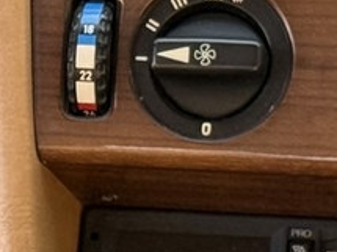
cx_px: -24
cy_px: -191
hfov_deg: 5.5
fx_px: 3483
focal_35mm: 358
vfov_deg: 4.1
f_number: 1.78
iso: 100
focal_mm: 6.76
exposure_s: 1/384
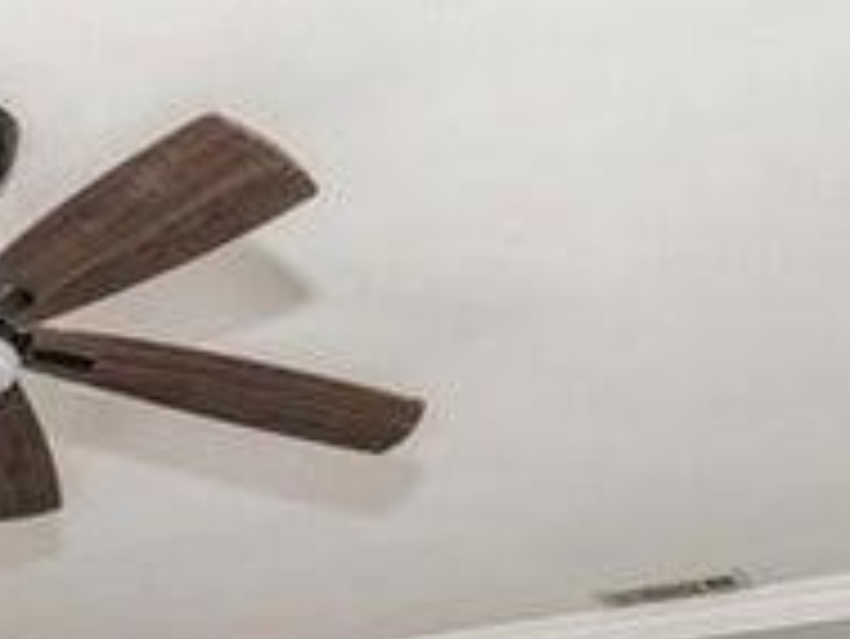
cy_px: 1030
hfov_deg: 33.9
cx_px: 171
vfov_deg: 21.2
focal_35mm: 55
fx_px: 1351
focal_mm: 15
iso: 200
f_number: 8
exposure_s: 1/13
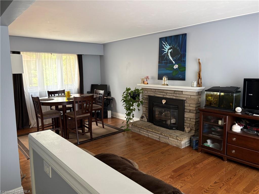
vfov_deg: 53.1
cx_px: 130
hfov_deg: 67.3
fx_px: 195
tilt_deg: -7.8
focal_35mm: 26
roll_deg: +0.8
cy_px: 97
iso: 200
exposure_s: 1/60
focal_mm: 5.96
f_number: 1.6
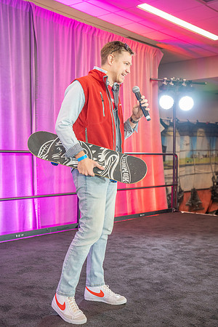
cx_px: 109
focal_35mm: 48
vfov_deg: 41.1
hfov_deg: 28.1
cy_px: 164
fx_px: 436
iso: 2500
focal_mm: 48
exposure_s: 1/200
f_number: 4
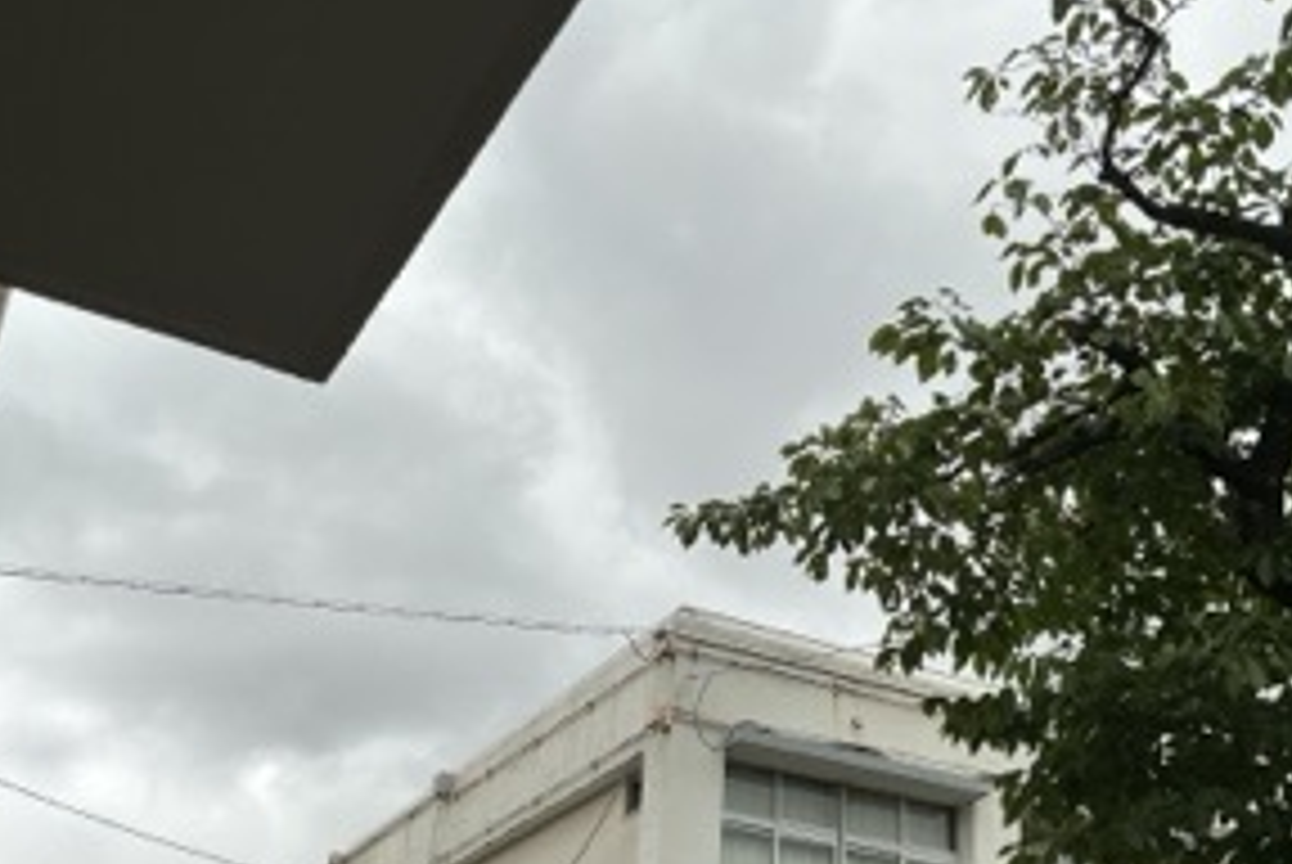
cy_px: 554
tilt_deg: +26.4
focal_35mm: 42
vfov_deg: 31.8
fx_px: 1509
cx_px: 806
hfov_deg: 46.0
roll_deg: -0.1
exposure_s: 1/120
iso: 32
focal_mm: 3
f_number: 1.8
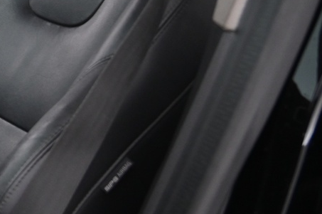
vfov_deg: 15.9
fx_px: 768
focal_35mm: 86
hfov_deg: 19.1
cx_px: -228
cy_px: 112
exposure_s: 1/15
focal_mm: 24
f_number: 4
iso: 2000
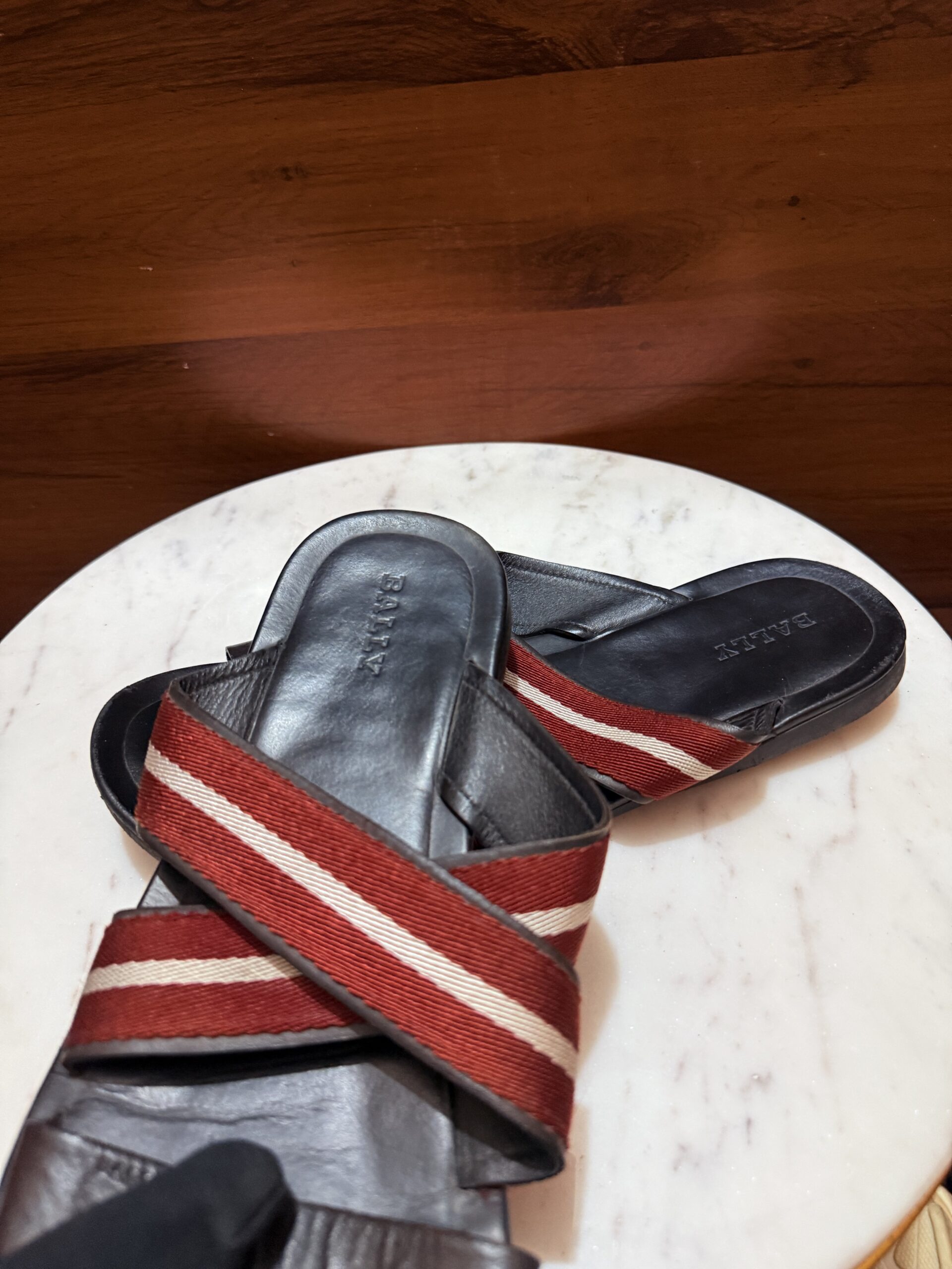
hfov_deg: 56.8
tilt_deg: -42.5
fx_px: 880
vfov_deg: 71.6
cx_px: 476
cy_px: 634
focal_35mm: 24
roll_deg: +5.8
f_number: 1.78
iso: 320
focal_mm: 6.76
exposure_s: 1/50
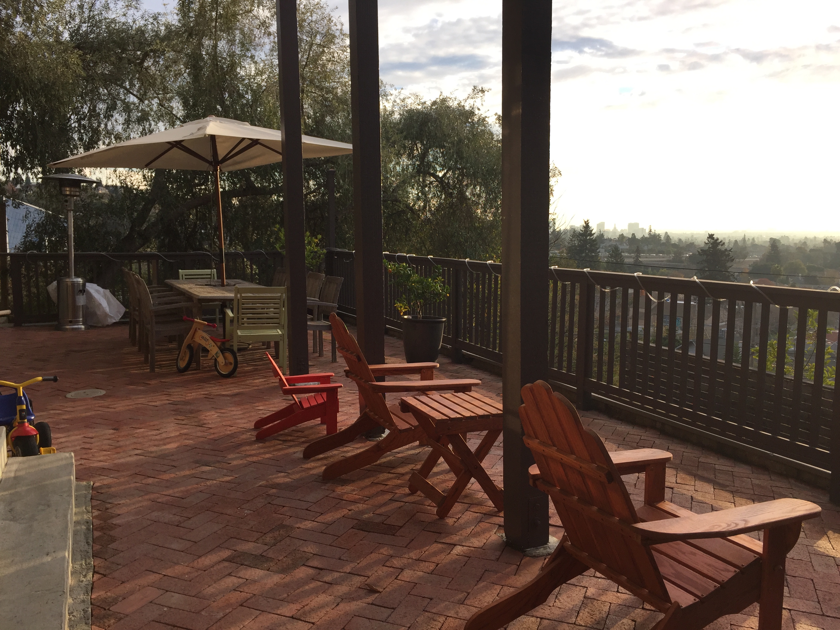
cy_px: 315
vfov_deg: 48.2
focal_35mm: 29
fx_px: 704
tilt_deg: -8.1
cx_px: 420
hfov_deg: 61.7
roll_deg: +0.4
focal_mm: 4.15
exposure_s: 1/373
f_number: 2.2
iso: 32
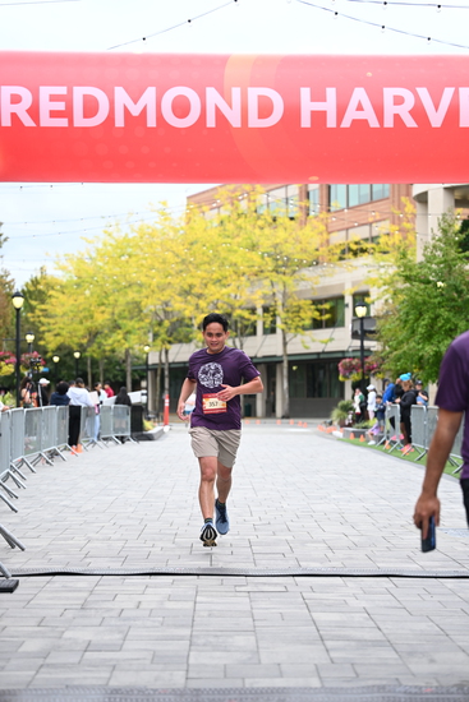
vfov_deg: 27.3
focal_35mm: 74
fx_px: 1445
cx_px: 234
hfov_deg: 18.4
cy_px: 351
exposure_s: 1/2000
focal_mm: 74
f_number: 2.8
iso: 640
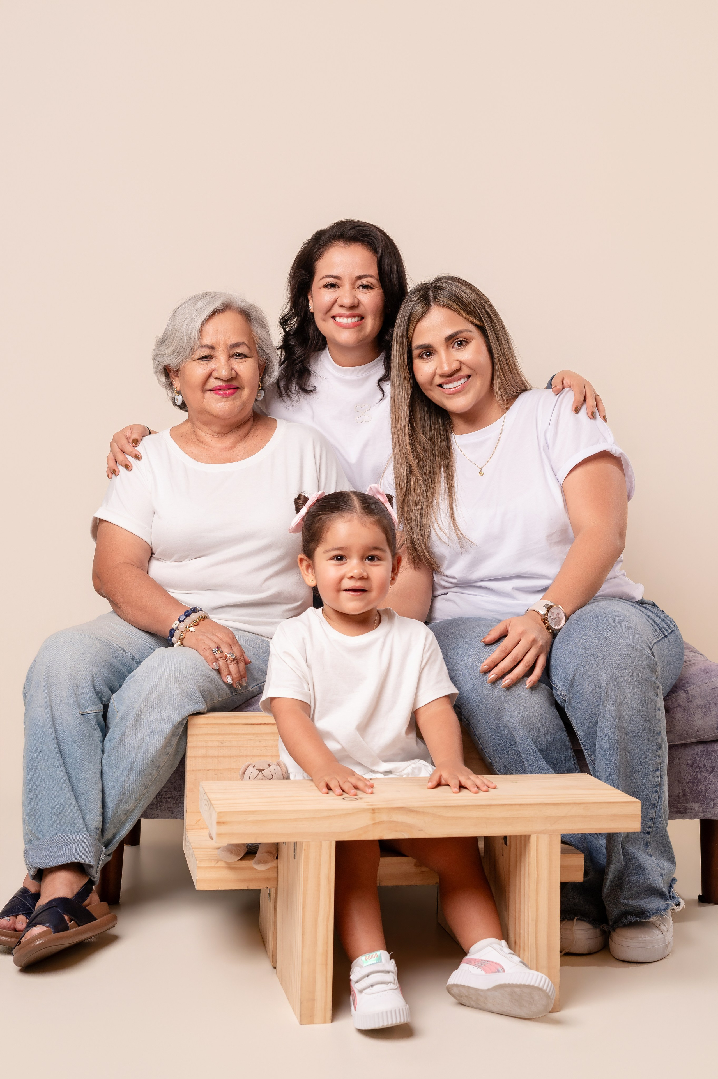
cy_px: 540
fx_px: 1498
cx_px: 359
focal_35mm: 50
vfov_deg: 39.6
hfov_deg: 27.0
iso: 640
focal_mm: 50
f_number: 7.1
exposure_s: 1/125
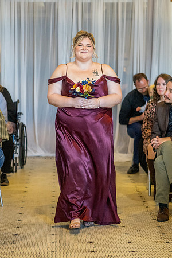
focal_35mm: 70
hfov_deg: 19.5
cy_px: 129
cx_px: 86
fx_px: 502
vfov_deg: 28.8
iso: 3200
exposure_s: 1/200
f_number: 2.8
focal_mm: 70
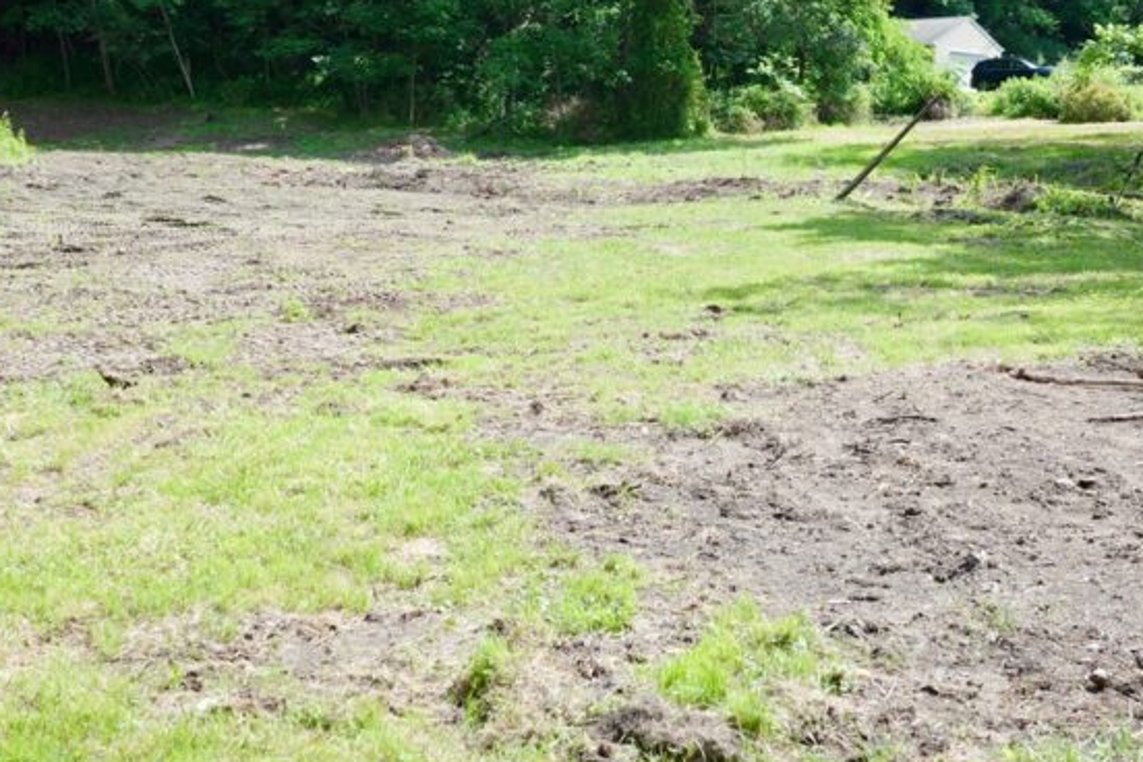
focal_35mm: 58
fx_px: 1841
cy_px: 245
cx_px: 603
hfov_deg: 34.5
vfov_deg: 23.3
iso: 200
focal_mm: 26
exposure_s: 1/320
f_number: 4.5
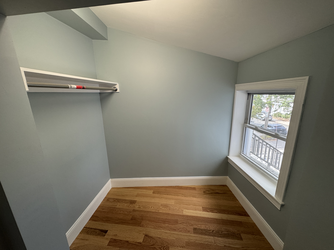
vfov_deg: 85.7
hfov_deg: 102.1
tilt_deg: -13.7
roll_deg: +2.6
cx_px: 167
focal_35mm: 14
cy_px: 125
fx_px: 135
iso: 200
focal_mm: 2.22
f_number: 2.2
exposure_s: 1/120
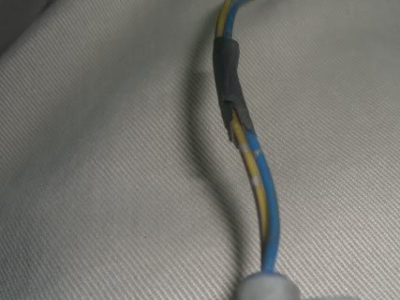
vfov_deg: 25.5
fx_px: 658
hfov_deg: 33.6
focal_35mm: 57
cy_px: 199
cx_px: 254
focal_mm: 6.2
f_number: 4.3
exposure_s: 1/60
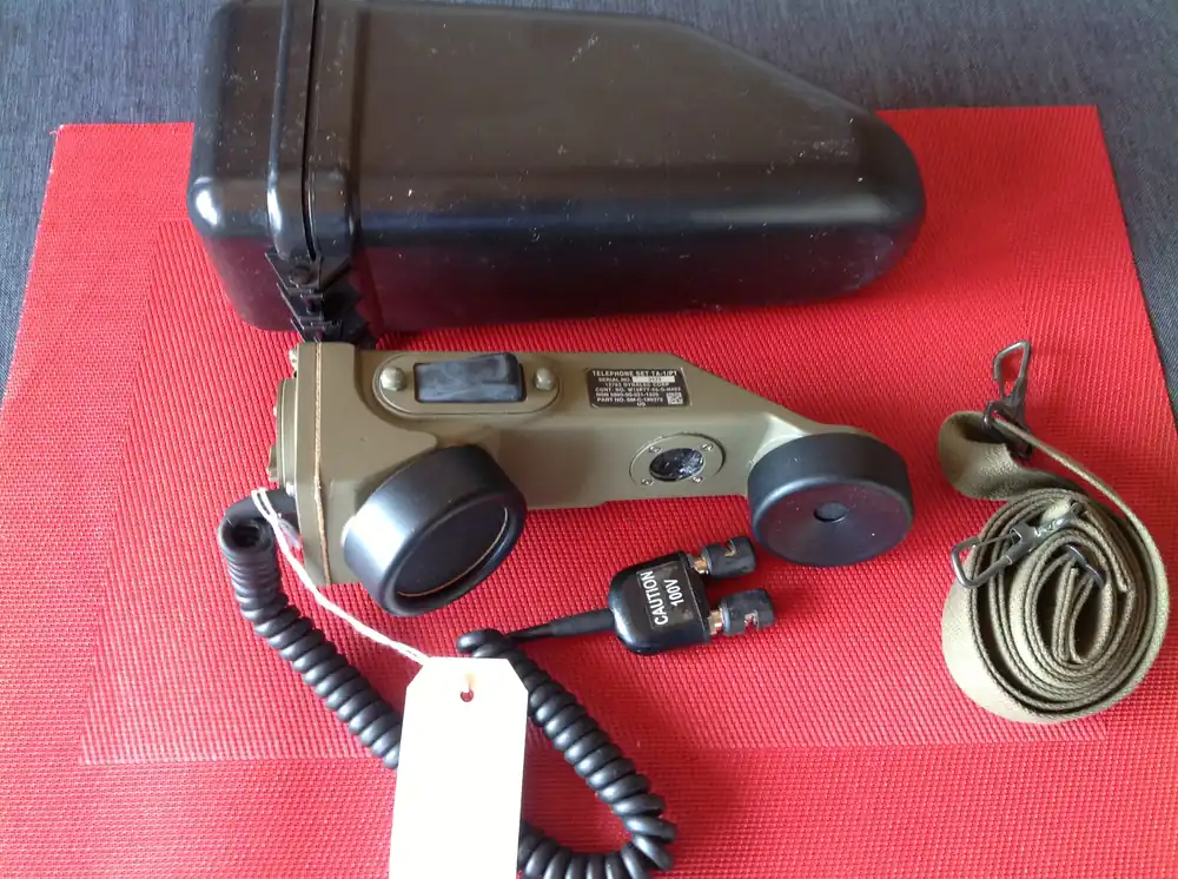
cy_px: 440
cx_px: 589
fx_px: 1189
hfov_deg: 52.7
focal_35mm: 35
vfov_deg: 40.6
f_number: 2.4
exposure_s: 1/15
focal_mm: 4.28
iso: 125
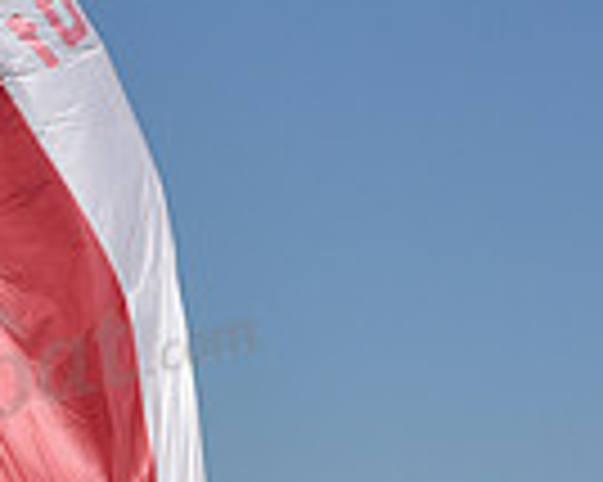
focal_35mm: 284
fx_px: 5065
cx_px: -608
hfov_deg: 6.6
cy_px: 696
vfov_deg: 5.4
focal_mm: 70
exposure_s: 1/1250
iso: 250
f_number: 9
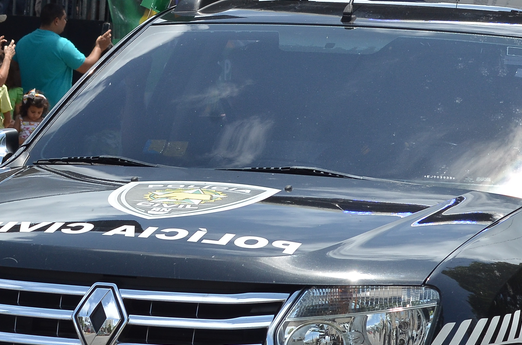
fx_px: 3255
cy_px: 268
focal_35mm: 225
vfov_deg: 6.1
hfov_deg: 9.2
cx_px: 304
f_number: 11
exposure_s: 1/500
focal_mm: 70
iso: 400
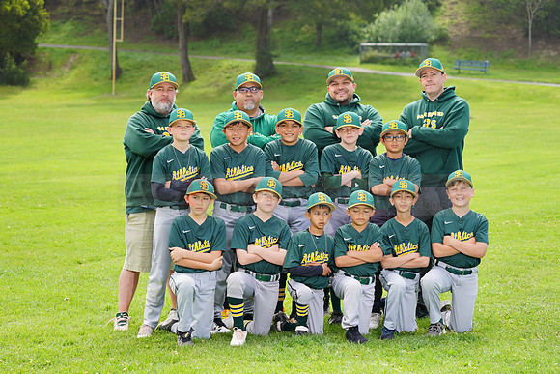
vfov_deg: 13.7
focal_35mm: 100
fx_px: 1556
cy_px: 187
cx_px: 280
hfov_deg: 20.4
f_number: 5.6
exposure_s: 1/250
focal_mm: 100
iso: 100
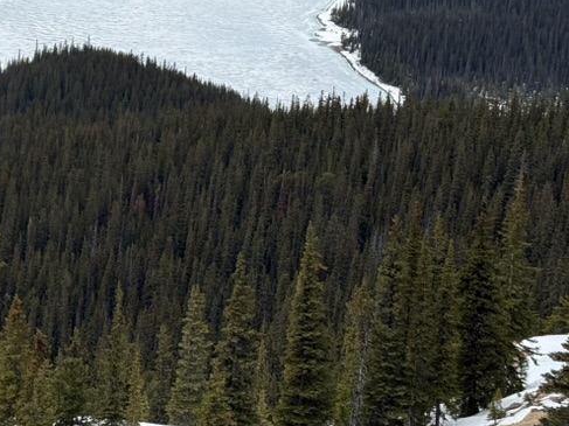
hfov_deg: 18.8
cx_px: -28
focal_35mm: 101
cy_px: 34
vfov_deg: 14.5
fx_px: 1660
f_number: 1.78
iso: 64
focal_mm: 6.76
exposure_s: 1/6536
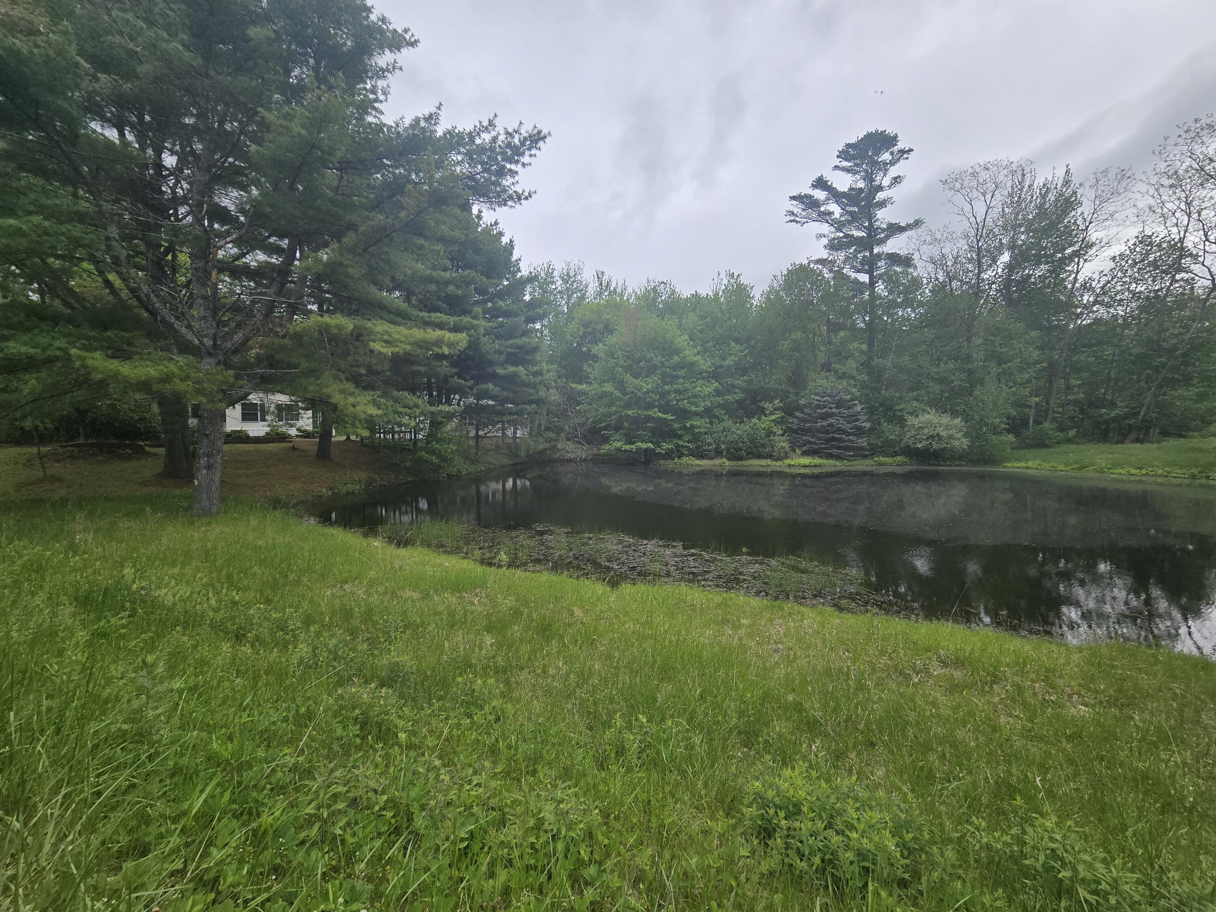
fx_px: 457
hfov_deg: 106.2
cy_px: 456
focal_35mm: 13
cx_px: 608
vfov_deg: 89.9
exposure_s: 1/1601
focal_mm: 2.2
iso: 50
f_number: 2.2
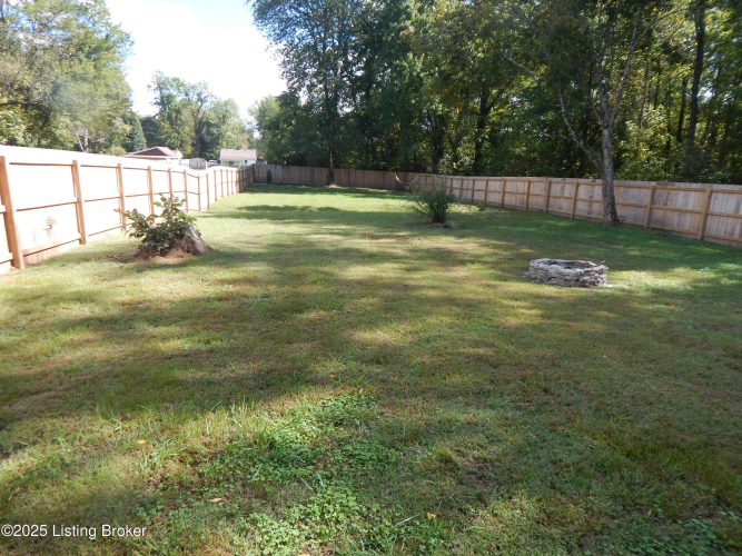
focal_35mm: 22
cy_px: 278
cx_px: 371
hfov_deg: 76.4
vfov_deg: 61.1
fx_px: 471
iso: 125
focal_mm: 4
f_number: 3
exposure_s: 1/400
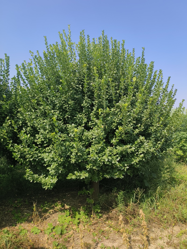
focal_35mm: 23
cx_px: 94
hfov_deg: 58.9
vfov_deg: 73.9
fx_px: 166
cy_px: 124
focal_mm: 5.5
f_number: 1.75
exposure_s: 1/939
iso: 100
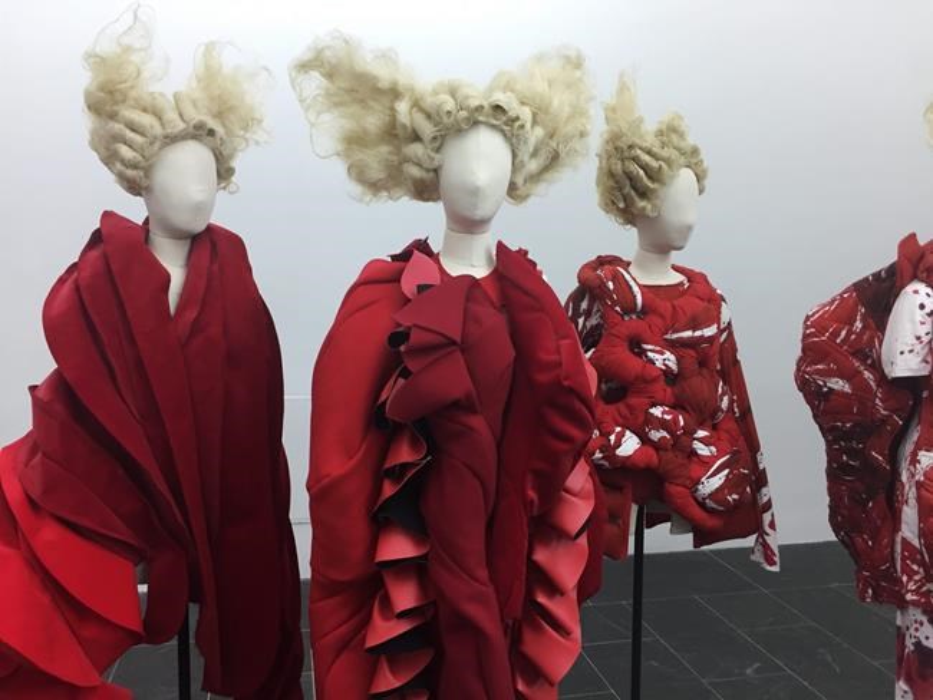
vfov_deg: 48.3
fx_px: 782
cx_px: 466
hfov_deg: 61.6
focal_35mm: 29
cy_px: 350
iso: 100
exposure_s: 1/30
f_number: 2.2
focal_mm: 4.15
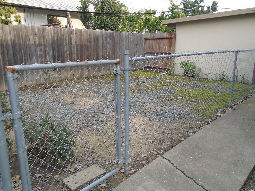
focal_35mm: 26
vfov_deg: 53.0
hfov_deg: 67.3
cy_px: 96
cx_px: 128
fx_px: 191
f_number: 3.2
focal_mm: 4.6
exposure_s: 1/50
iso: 100
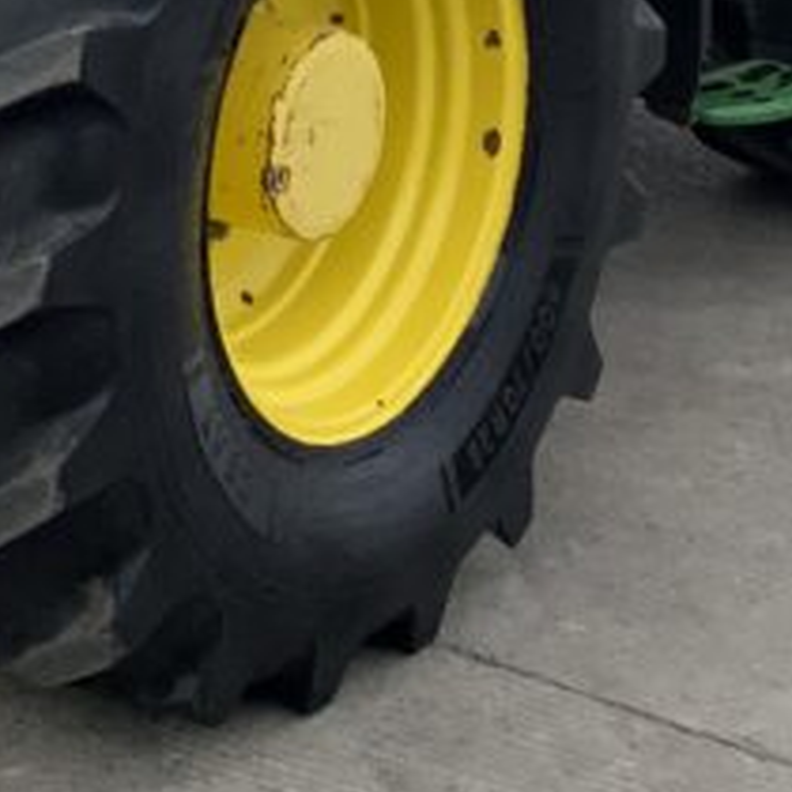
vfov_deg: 13.1
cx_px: 253
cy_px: -453
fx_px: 3236
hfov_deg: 13.9
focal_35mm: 125
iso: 16
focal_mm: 3
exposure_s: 1/1144
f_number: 1.8
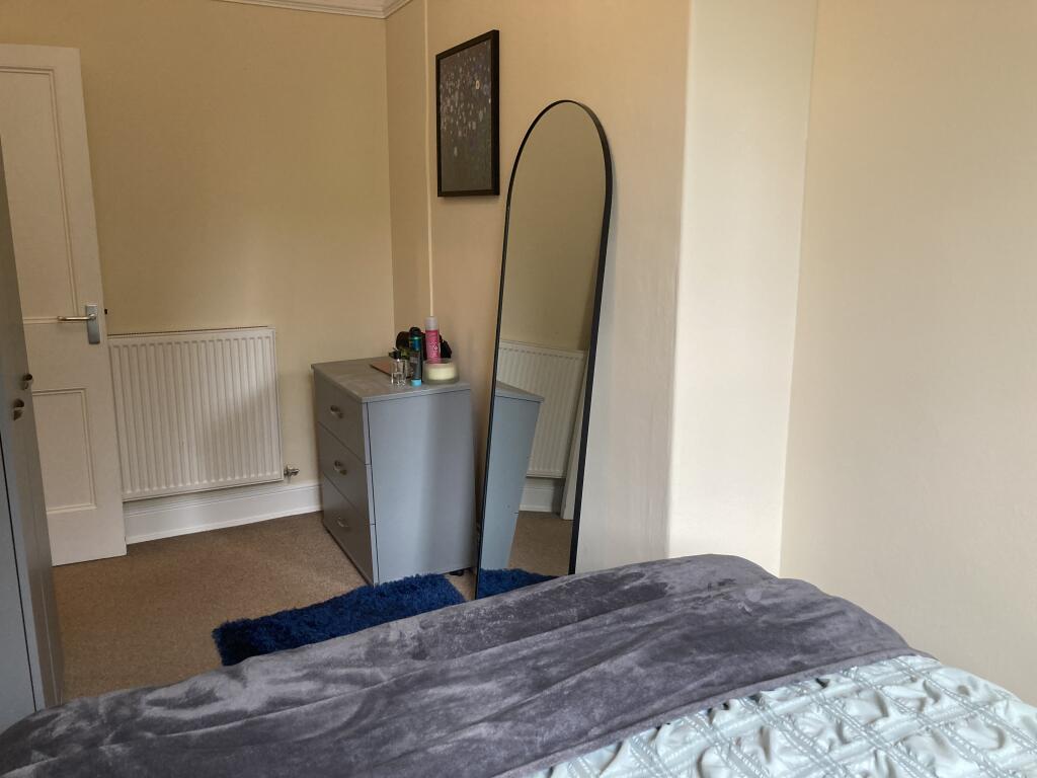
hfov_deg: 63.4
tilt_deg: -9.5
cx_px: 518
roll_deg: +0.0
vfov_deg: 49.7
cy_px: 389
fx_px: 839
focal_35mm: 28
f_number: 1.8
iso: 100
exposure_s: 1/60
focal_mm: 3.99
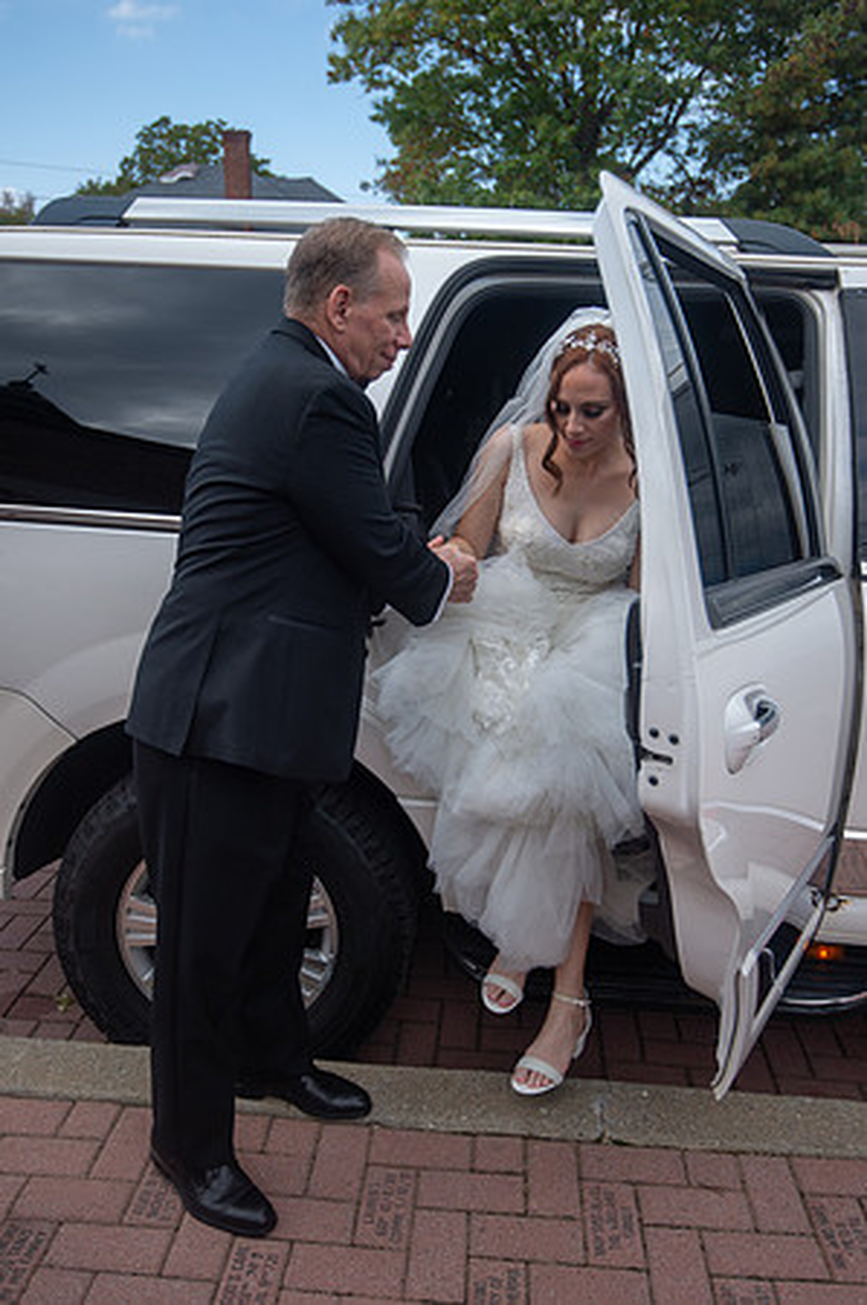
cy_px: 652
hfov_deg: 43.5
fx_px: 1086
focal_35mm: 30
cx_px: 434
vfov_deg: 62.0
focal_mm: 30
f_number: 4
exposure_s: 1/1250
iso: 400
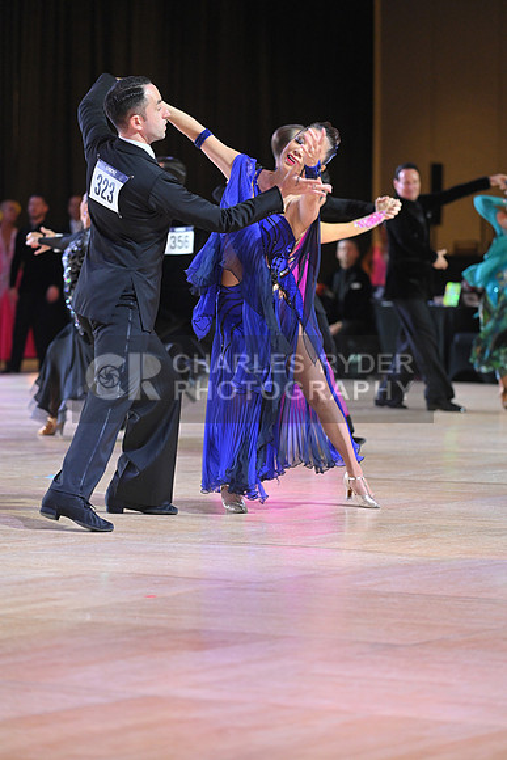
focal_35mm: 145
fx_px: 3061
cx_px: 254
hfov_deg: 9.5
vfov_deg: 14.2
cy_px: 380
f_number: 4
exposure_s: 1/250
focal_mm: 145
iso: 2000
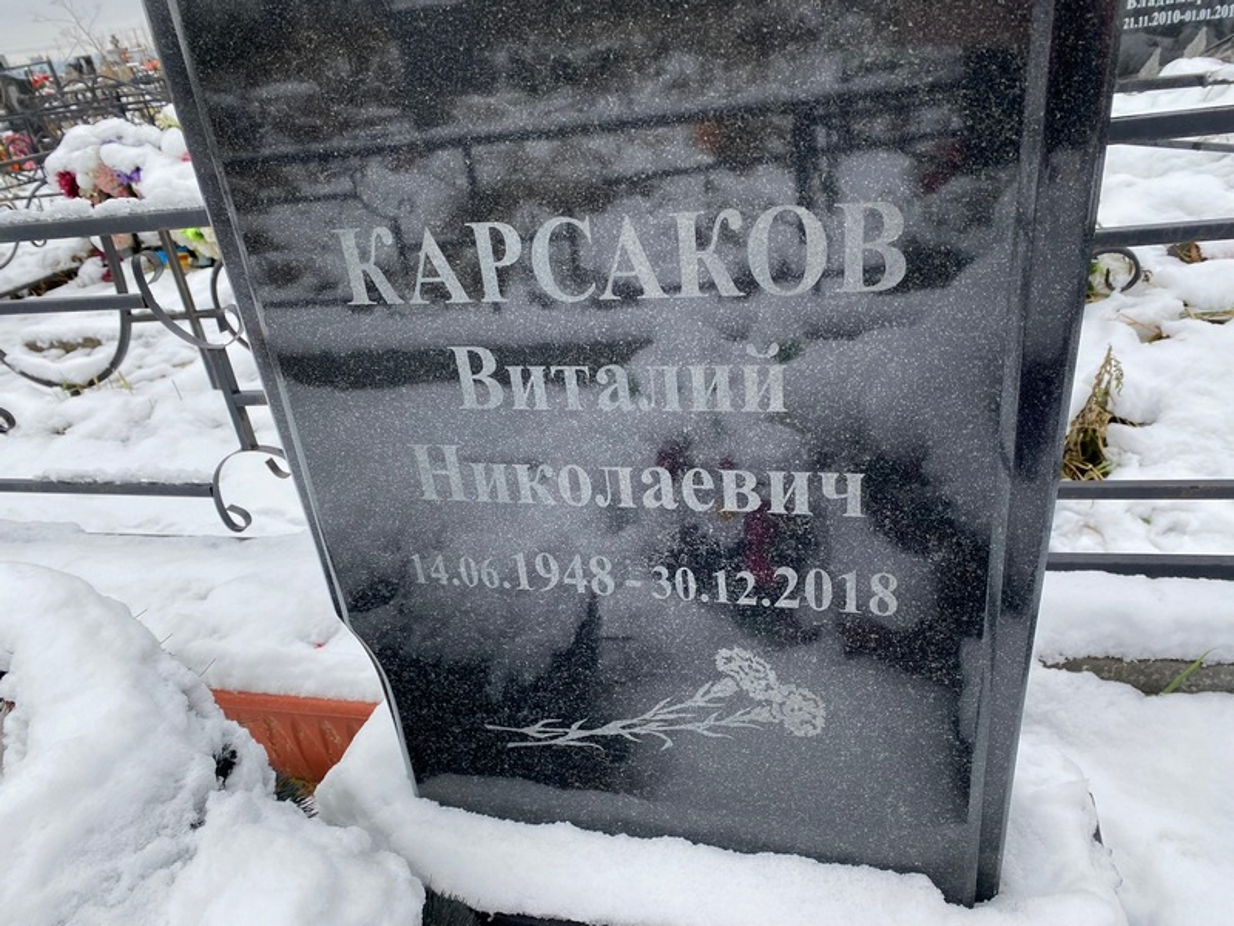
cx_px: 617
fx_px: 927
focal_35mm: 26
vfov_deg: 53.1
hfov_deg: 67.3
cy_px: 463
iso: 32
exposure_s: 1/182
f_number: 1.8
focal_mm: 4.25
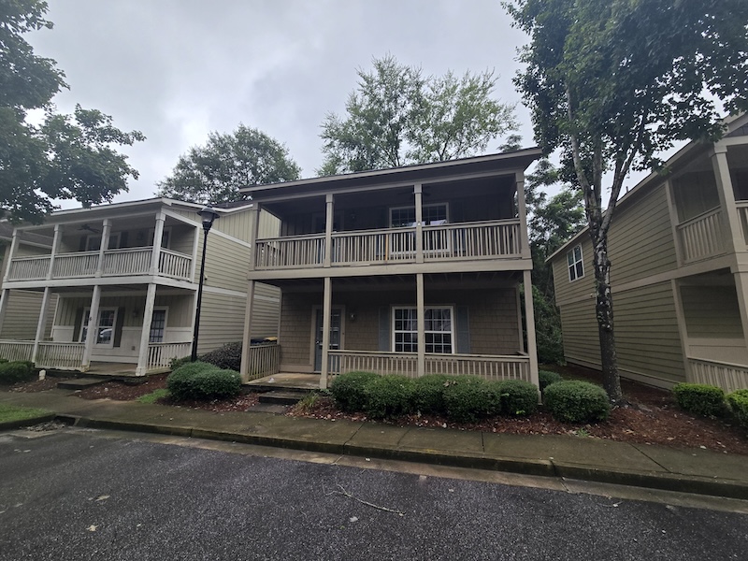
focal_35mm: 13
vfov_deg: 89.9
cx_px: 374
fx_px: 281
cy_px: 280
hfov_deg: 106.2
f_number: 2.2
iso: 50
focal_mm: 2.2
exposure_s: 1/1019
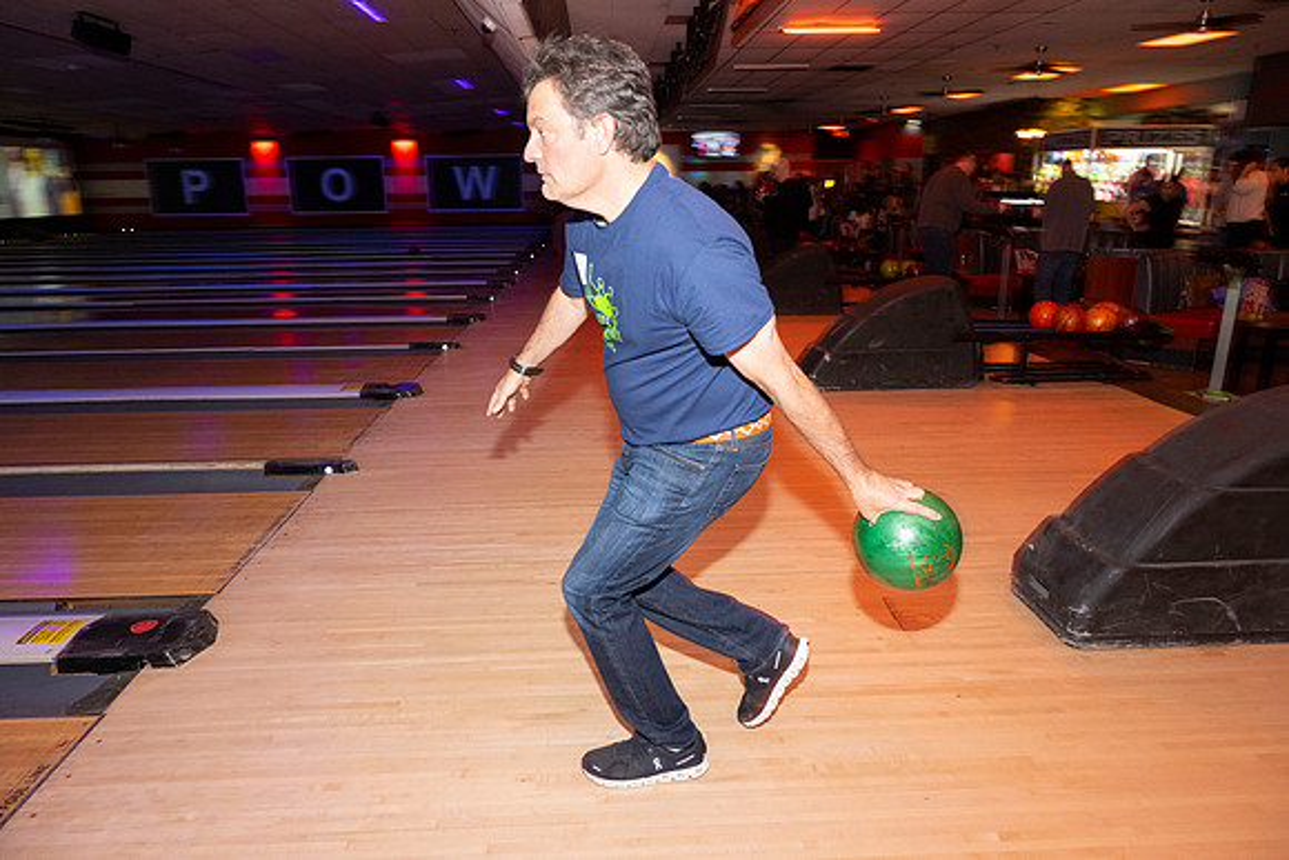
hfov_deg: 73.7
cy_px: 430
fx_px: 859
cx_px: 644
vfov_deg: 53.2
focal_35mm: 24
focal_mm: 24
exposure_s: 1/100
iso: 2000
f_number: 5.6
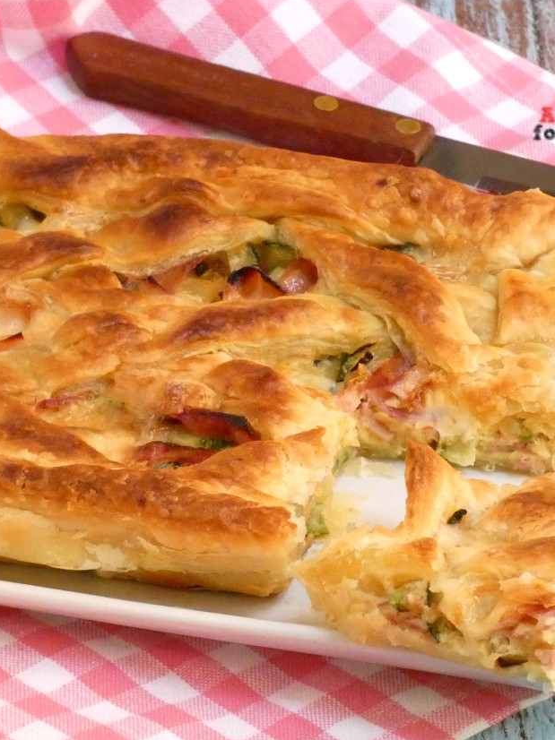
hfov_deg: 4.0
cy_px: 384
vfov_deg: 5.3
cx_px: 290
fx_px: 8021
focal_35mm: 375
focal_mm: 46.2
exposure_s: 1/80
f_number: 5.6
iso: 1250
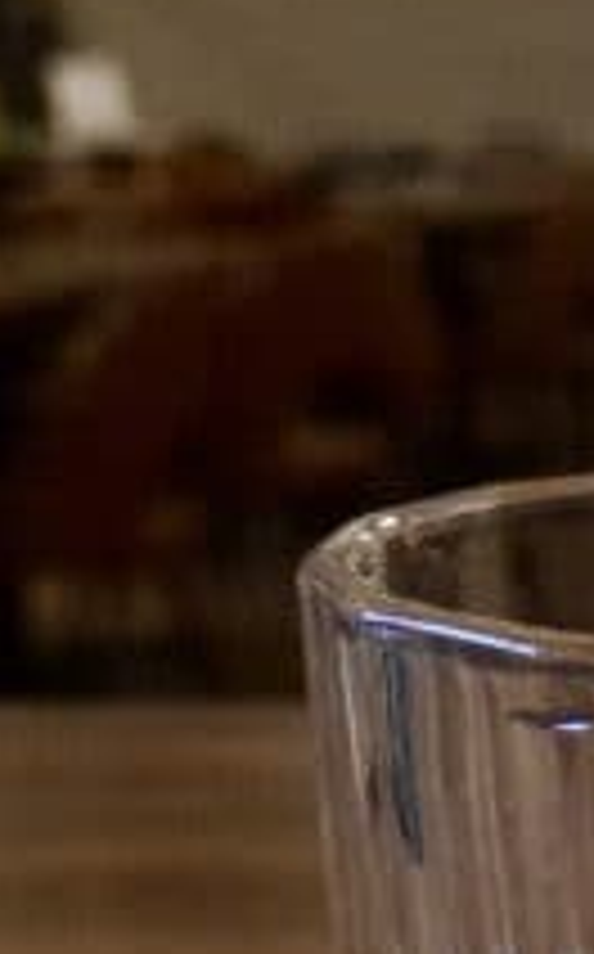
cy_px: 994
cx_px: 1377
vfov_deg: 19.9
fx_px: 2623
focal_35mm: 101
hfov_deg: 11.1
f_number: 1.8
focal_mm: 5.23
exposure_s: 1/20
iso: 800
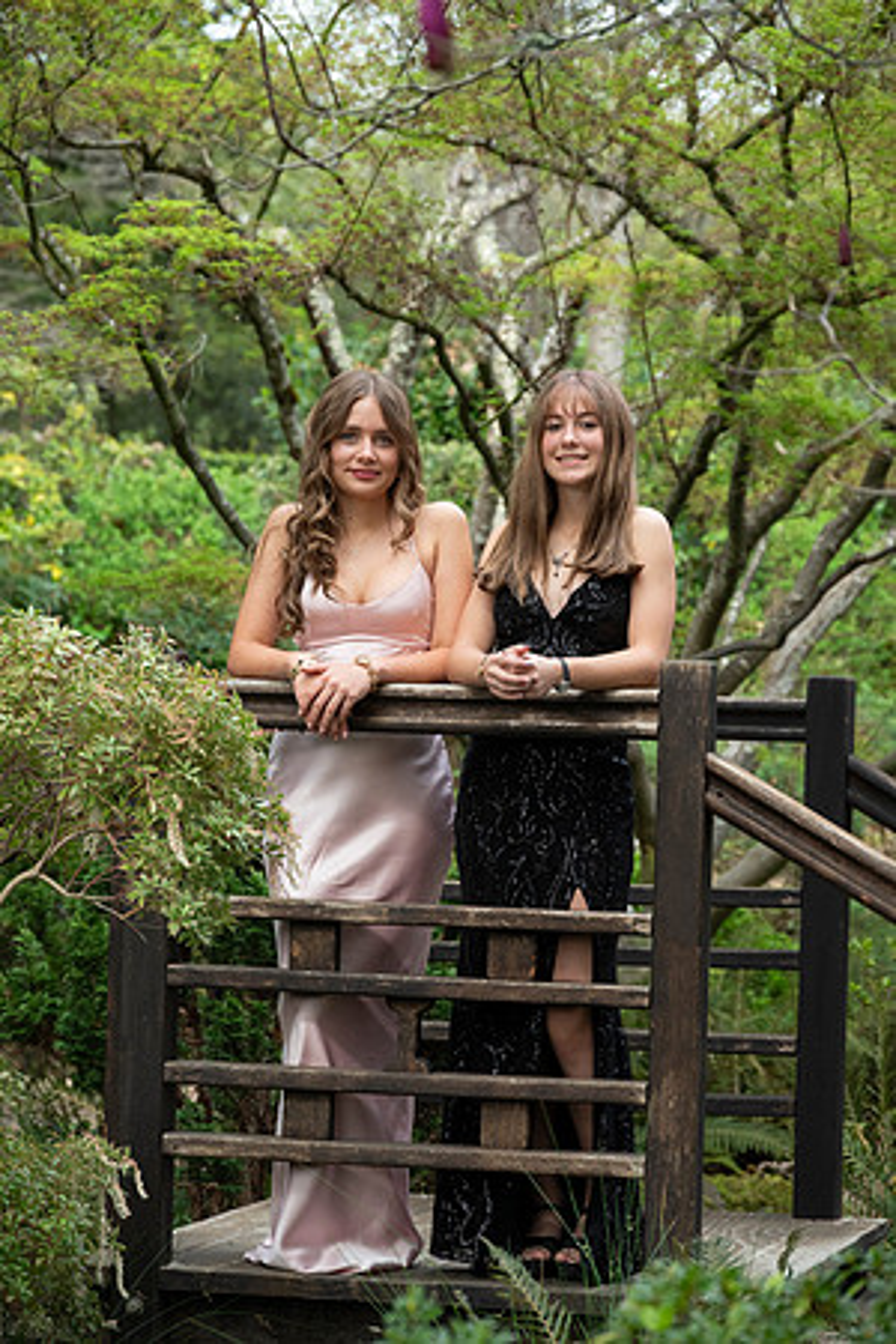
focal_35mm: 120
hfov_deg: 11.4
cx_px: 448
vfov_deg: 17.1
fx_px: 4480
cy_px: 672
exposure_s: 1/800
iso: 1250
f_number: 6.3
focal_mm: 120
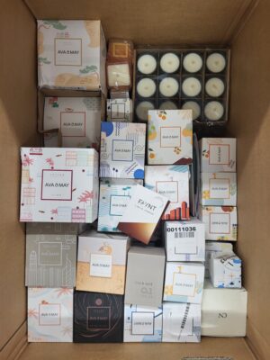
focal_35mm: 26
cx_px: 135
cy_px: 180
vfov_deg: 67.3
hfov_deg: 53.1
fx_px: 270
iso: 160
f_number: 1.8
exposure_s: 1/50
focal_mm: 5.4
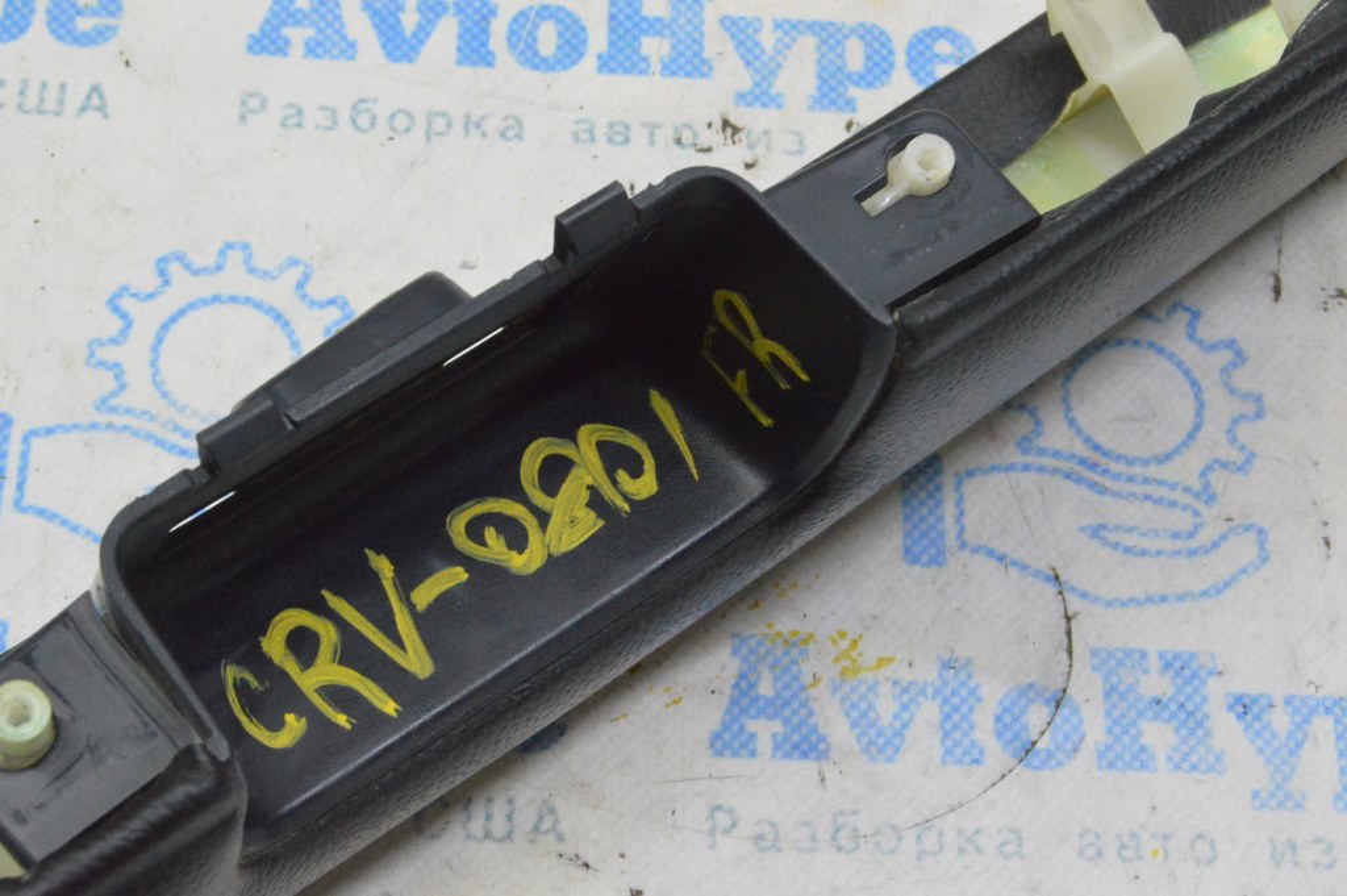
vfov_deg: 19.7
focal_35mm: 69
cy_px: 448
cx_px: 674
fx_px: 2580
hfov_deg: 29.3
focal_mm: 46
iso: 6400
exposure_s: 1/15
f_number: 20
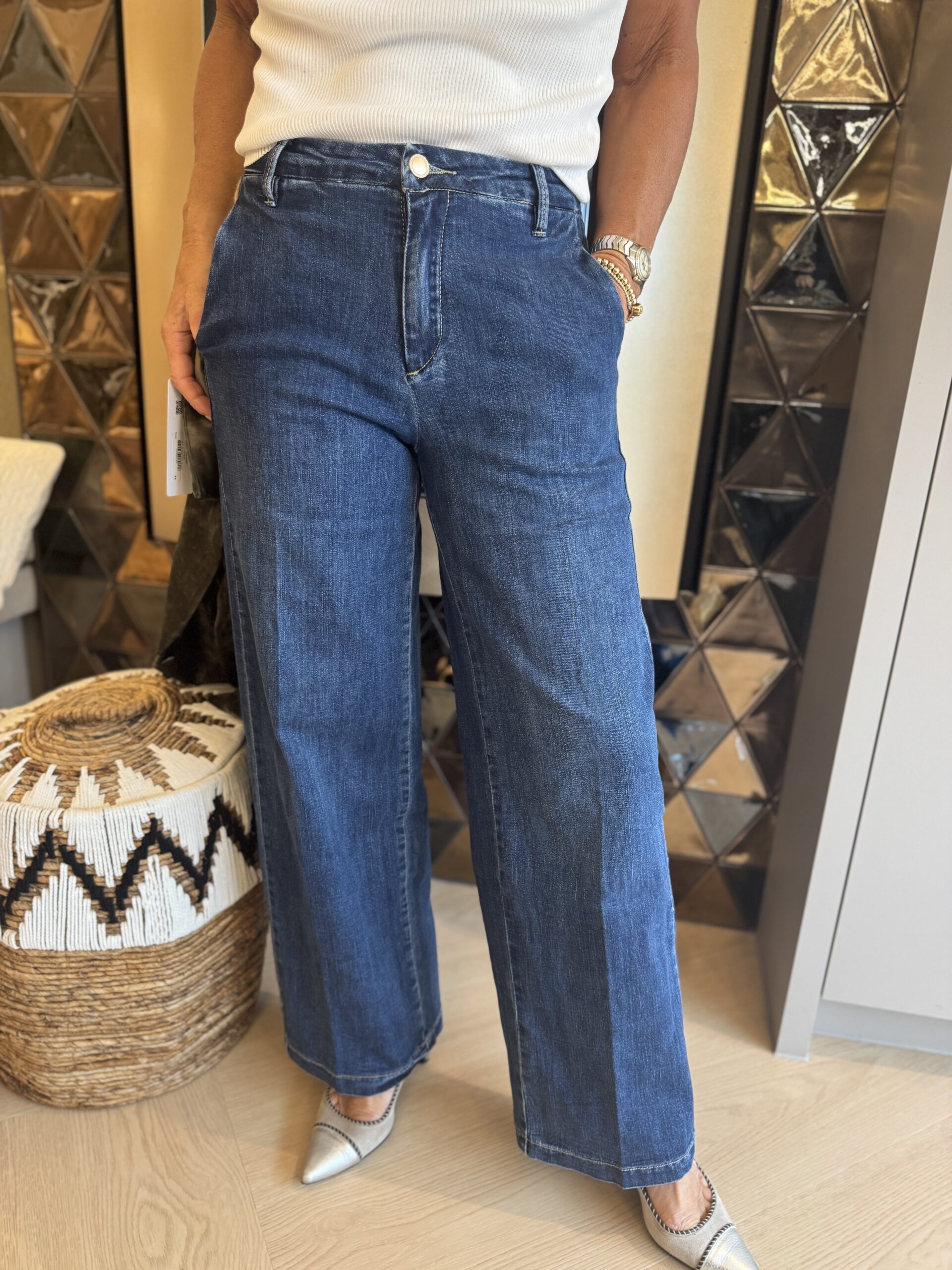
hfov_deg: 56.8
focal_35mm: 24
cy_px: 635
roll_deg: -2.9
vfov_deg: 71.6
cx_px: 476
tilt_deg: -18.1
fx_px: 880
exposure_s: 1/50
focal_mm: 6.76
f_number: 1.78
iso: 200
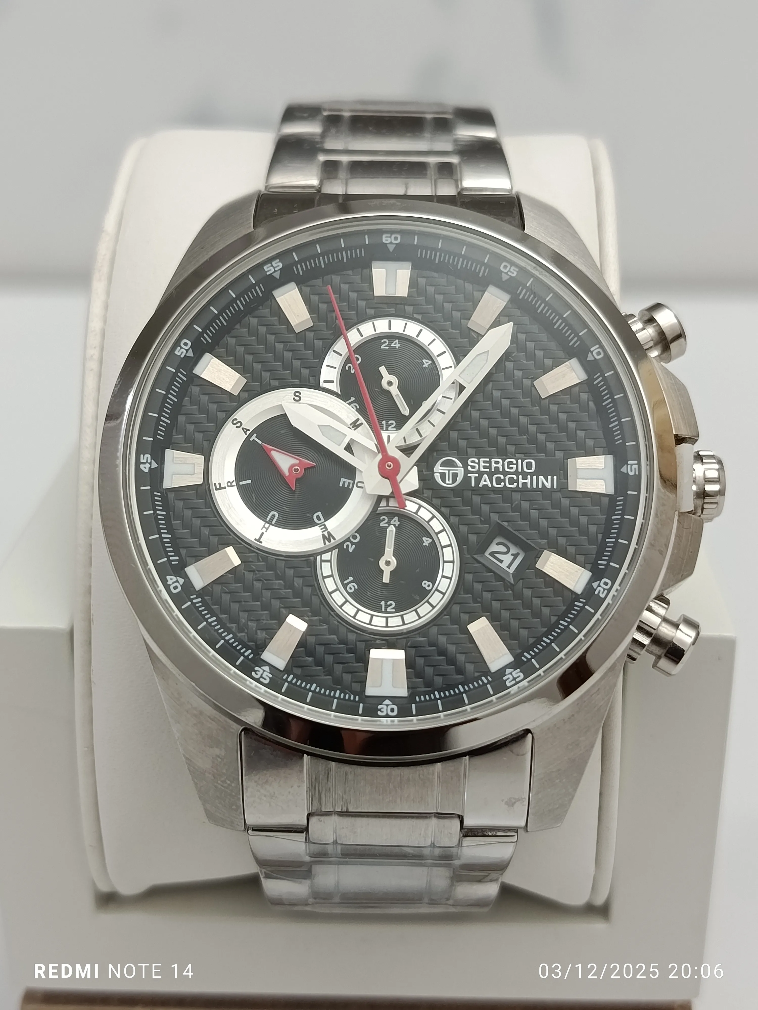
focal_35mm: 48
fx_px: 1401
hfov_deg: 30.3
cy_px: 505
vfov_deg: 39.7
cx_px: 379
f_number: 1.7
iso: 313
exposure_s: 1/100
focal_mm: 5.24
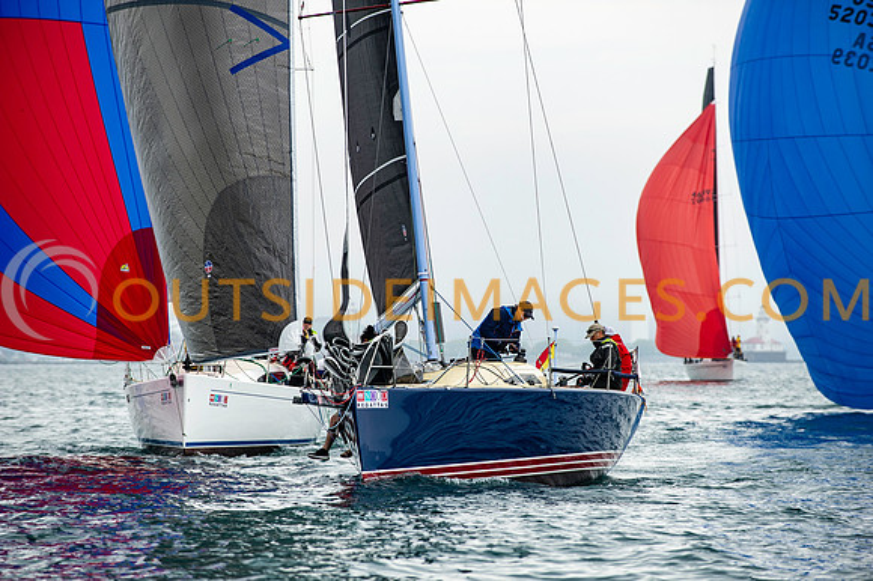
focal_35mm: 200
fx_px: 4847
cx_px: 436
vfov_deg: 6.9
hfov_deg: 10.3
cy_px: 290
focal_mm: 200
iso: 250
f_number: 5
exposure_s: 1/1250
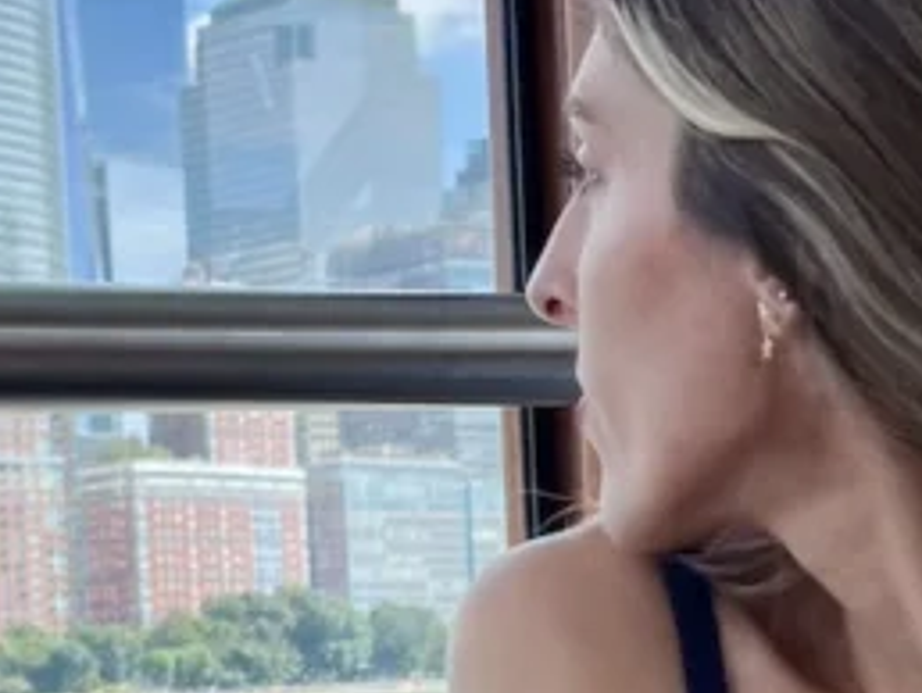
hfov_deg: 19.0
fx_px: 2746
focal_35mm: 103
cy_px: 497
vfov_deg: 14.3
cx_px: 368
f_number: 1.5
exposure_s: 1/1575
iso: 50
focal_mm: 5.7
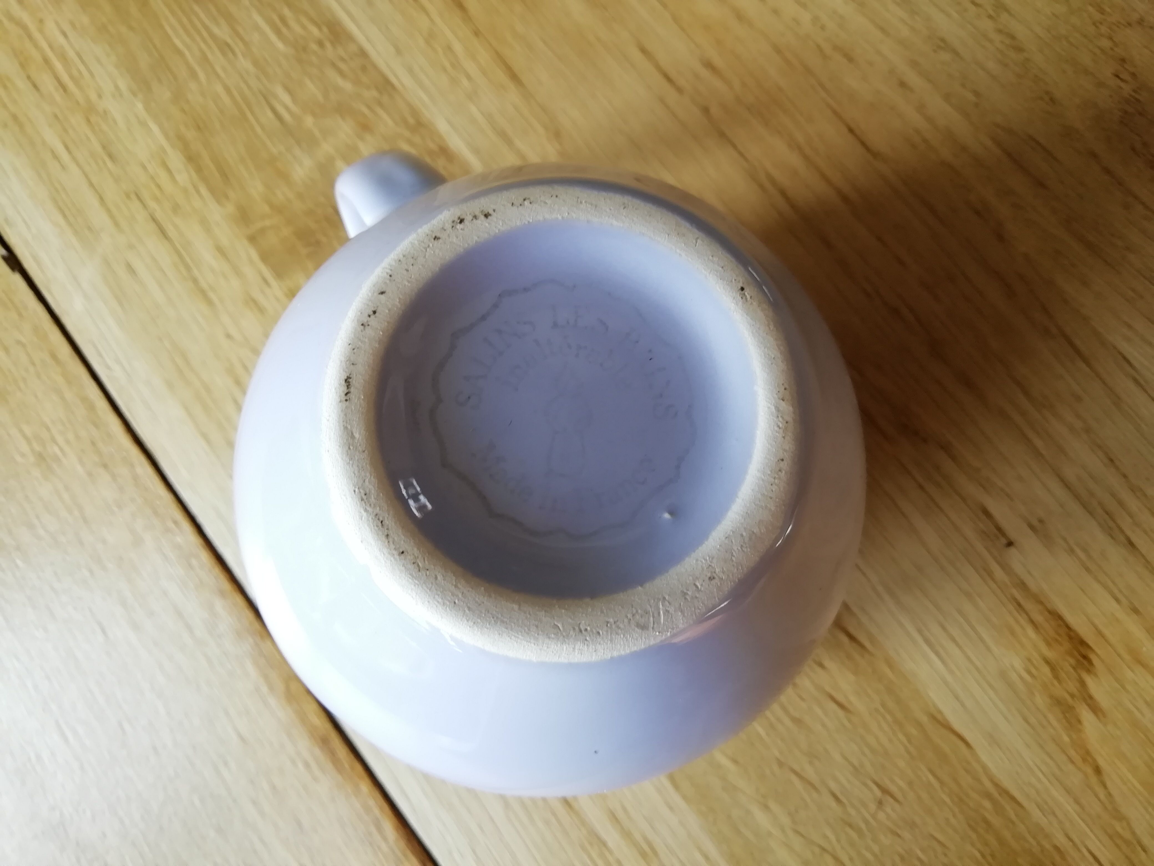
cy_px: 433
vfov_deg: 53.1
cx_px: 577
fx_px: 867
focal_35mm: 26
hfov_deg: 67.3
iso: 80
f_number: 2.2
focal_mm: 3.21
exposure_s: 1/50
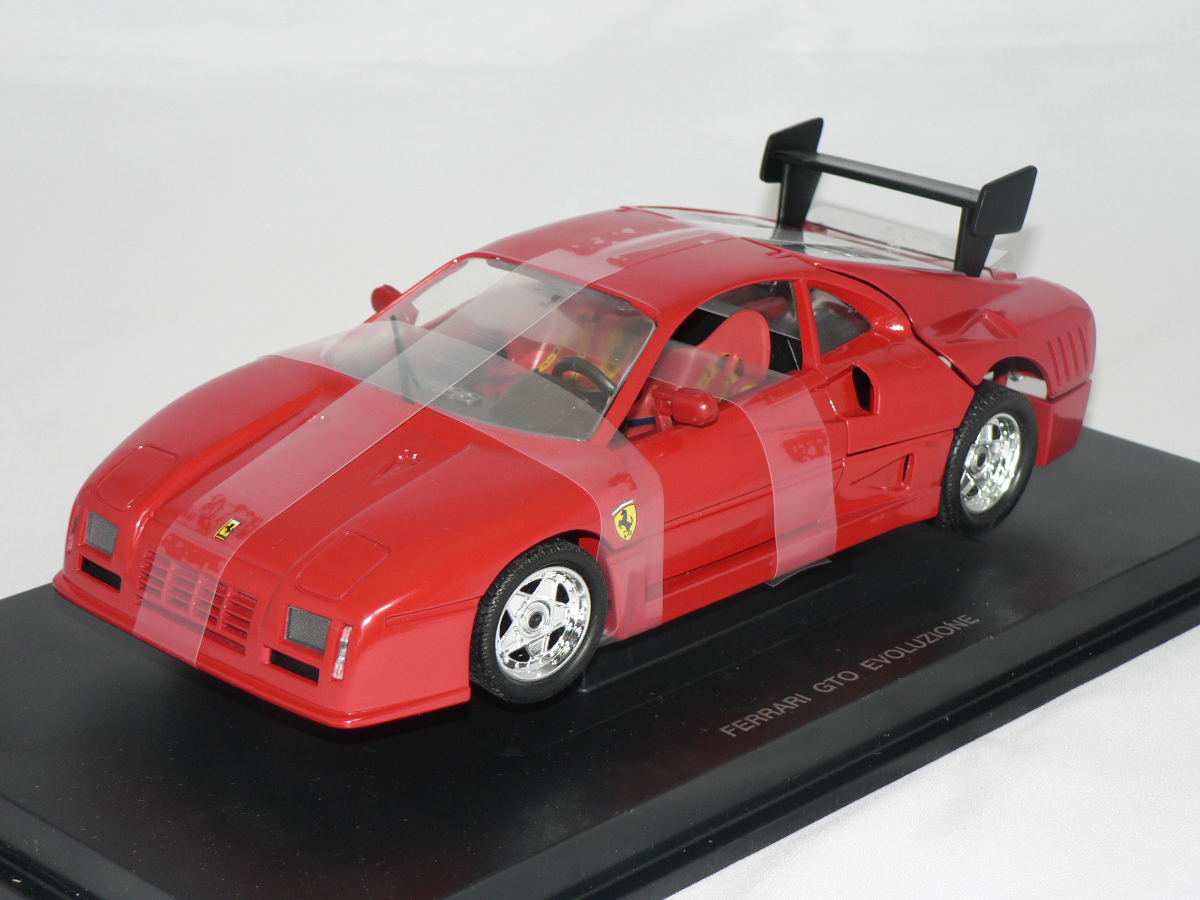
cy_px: 450
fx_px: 2912
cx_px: 600
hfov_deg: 23.3
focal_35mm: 84
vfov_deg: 17.6
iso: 80
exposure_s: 1/60
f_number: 3.2
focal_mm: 14
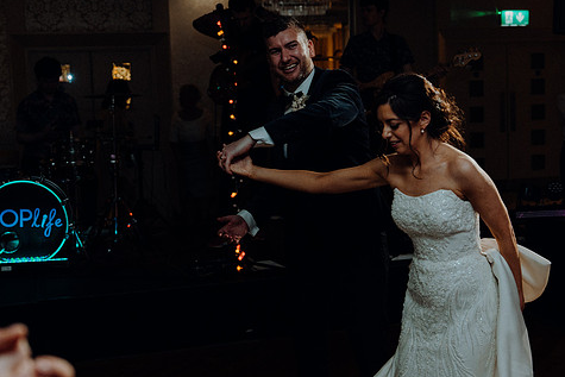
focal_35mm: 55
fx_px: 863
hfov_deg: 36.2
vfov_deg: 24.6
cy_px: 171
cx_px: 316
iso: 2500
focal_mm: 45
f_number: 3.5
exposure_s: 1/160
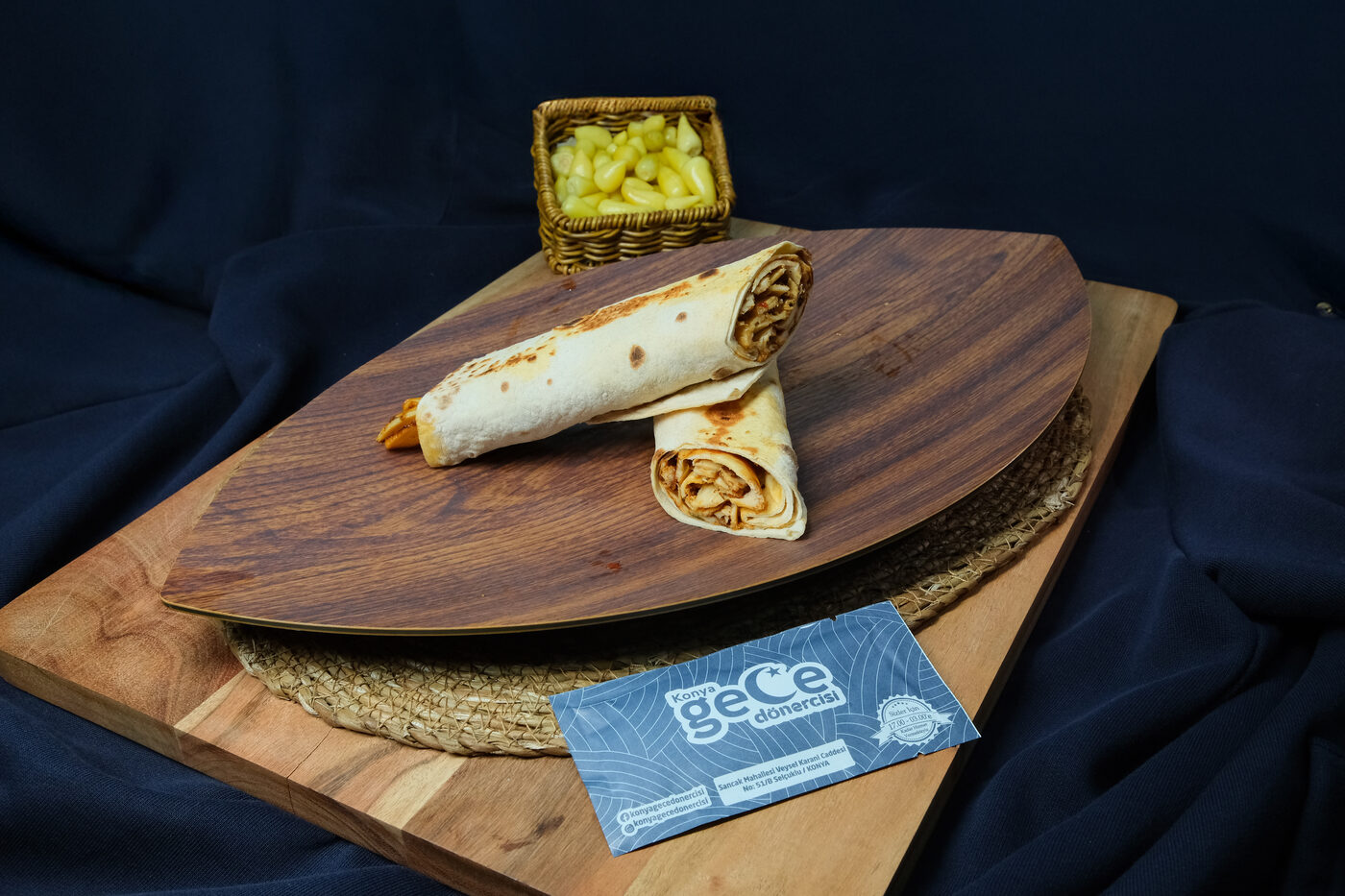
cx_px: 672
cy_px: 448
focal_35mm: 35
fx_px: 1307
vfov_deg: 37.8
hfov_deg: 54.4
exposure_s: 1/125
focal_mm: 23
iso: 1600
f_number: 8
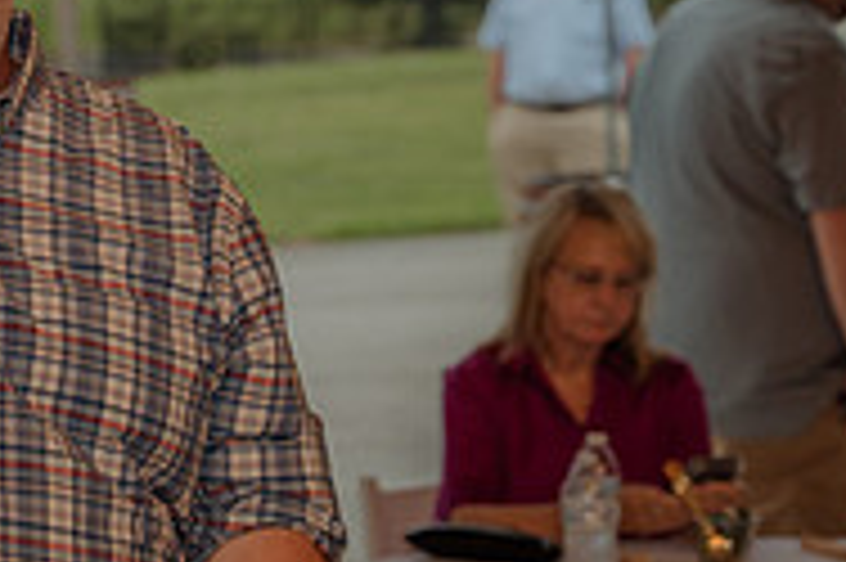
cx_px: -162
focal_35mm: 216
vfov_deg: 6.3
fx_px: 5071
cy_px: 261
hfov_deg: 9.4
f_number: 4
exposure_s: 1/200
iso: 320
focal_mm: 70
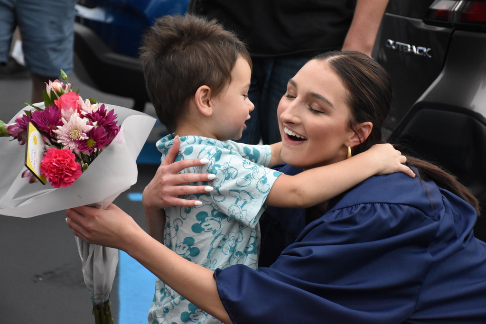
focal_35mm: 105
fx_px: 1418
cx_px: 243
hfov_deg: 19.5
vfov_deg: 13.0
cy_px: 162
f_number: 5
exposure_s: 1/500
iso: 3200
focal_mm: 70
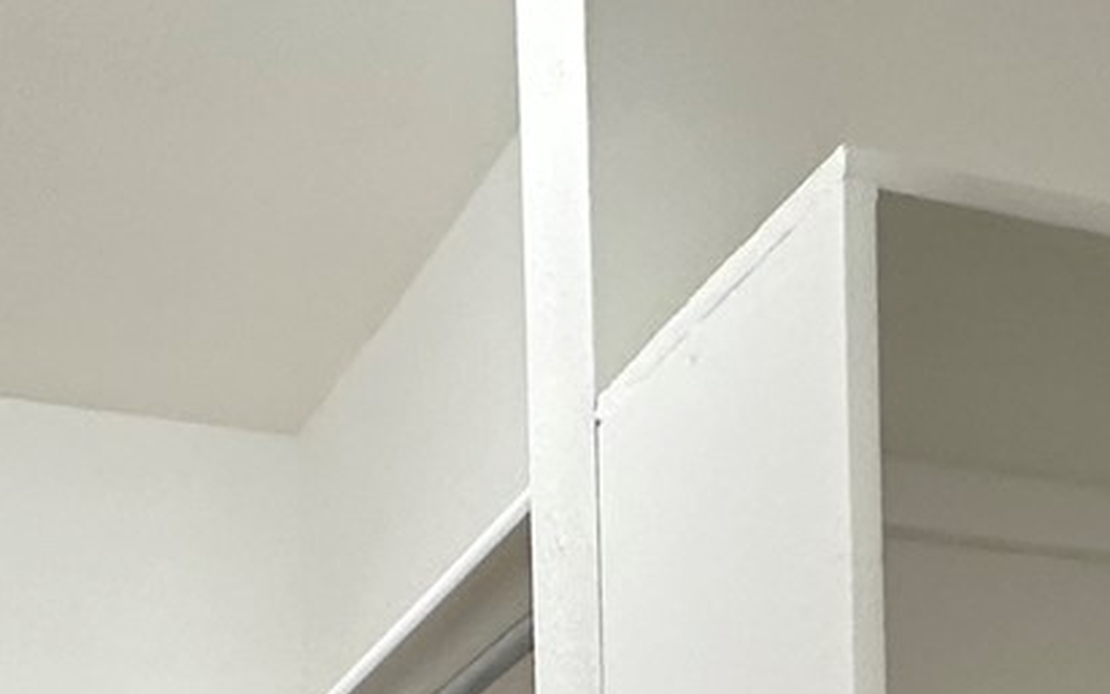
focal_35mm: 74
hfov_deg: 27.5
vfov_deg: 14.5
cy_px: 1399
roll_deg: +0.7
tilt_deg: +0.2
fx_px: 2239
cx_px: 297
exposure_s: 1/60
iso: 160
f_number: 2.2
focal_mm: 2.22
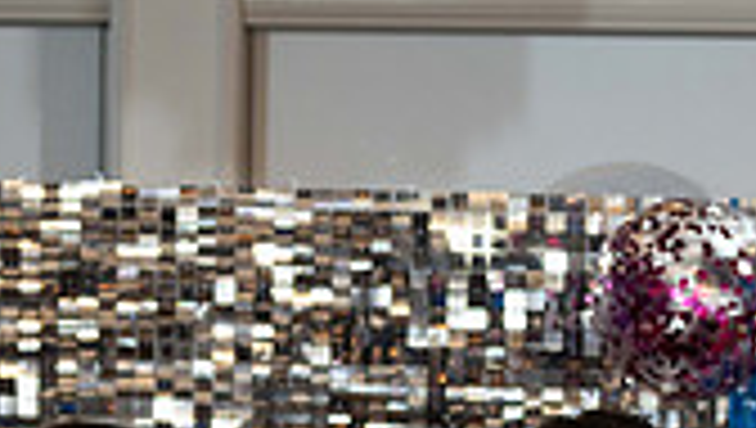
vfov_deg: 4.2
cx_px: 441
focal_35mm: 289
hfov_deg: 7.5
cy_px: 746
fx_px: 5801
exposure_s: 1/125
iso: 800
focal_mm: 80
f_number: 2.8
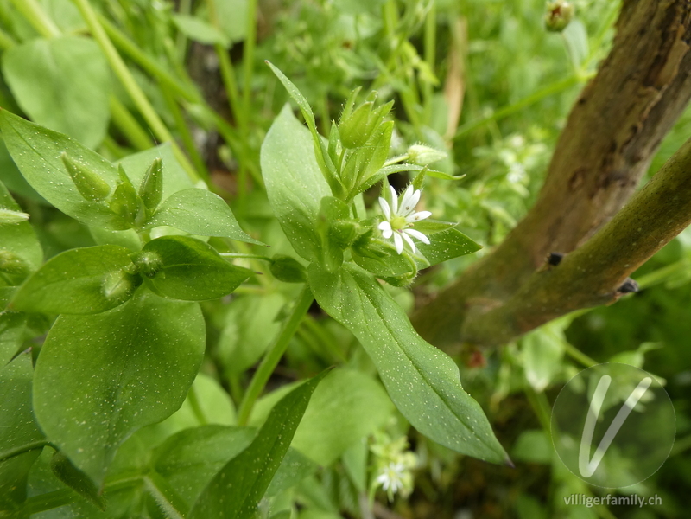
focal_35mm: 20
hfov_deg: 81.7
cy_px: 260
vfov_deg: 66.0
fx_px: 399
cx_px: 346
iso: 80
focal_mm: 3.6
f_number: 3.2
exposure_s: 1/100
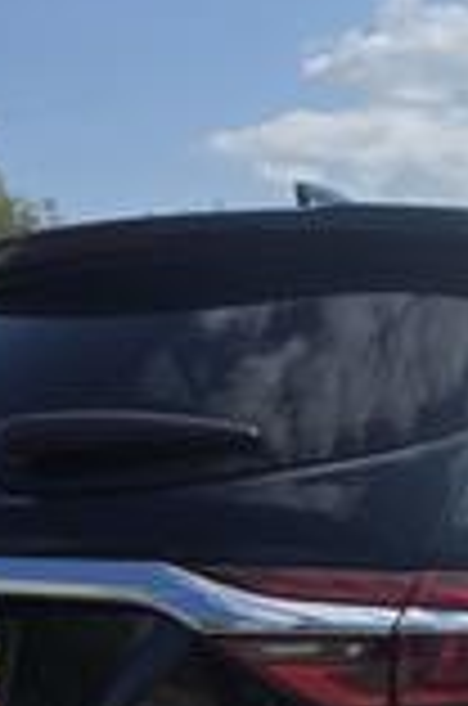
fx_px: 1508
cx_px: 639
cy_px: 688
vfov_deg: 25.2
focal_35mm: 77
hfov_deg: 16.5
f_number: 1.7
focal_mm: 6.3
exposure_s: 1/6150
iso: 80
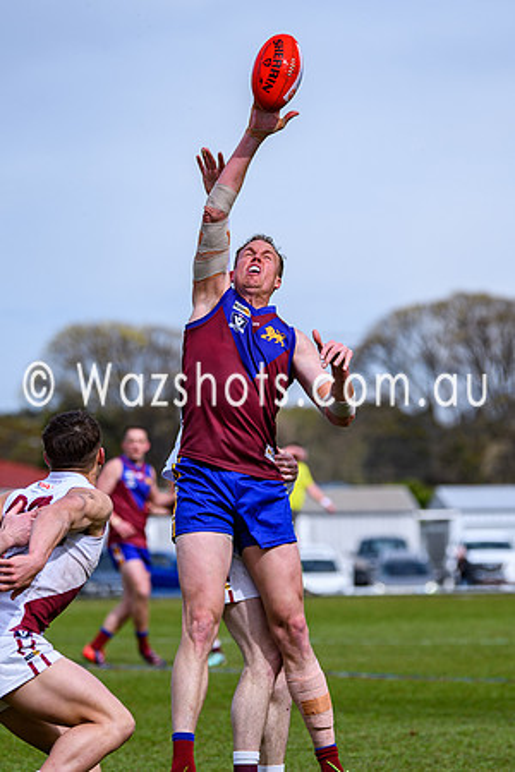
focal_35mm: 298
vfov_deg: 6.9
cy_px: 378
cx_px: 270
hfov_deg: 4.6
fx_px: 6402
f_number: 2.8
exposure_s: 1/1600
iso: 100
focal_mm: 130
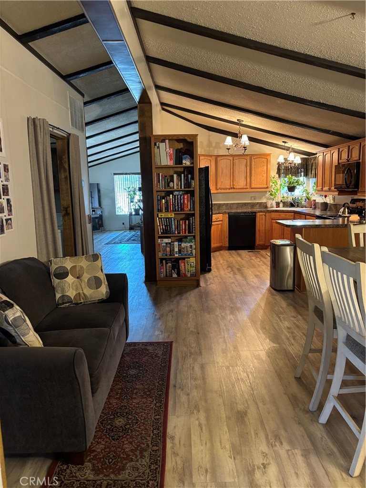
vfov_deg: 67.3
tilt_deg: -8.6
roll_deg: +0.1
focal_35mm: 26
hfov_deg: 53.1
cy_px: 244
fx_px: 367
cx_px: 183
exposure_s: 1/40
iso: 500
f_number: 1.6
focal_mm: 5.96
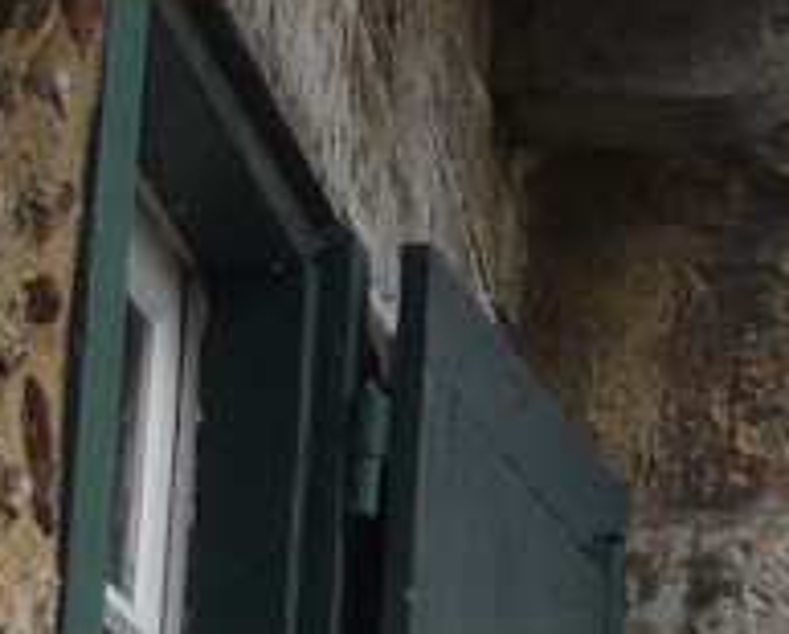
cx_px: 1868
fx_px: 5285
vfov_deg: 6.8
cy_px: 585
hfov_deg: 7.9
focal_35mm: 226
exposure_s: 1/250
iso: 100
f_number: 3.3
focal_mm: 4.7
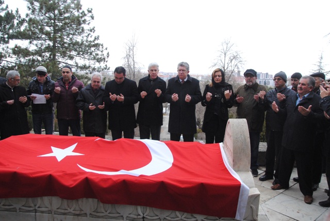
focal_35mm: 27
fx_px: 248
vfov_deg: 48.0
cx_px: 165
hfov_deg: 67.3
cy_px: 110
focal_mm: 18
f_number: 6.3
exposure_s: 1/160
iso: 800
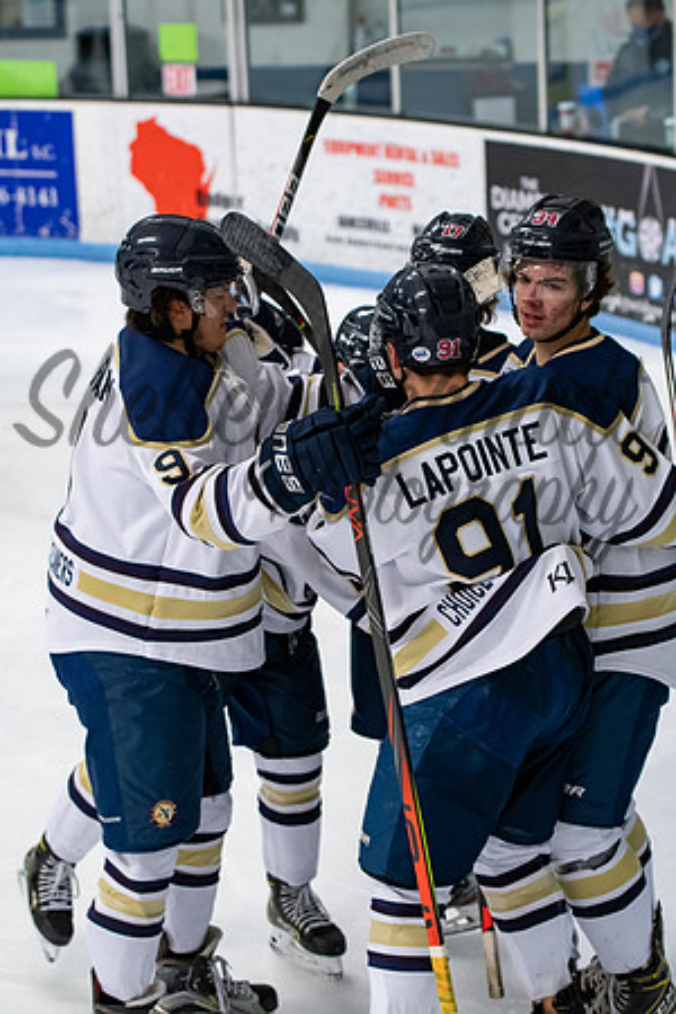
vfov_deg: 19.5
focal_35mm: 105
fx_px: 2957
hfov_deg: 13.0
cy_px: 507
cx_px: 338
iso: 2500
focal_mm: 70
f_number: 3.2
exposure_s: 1/800
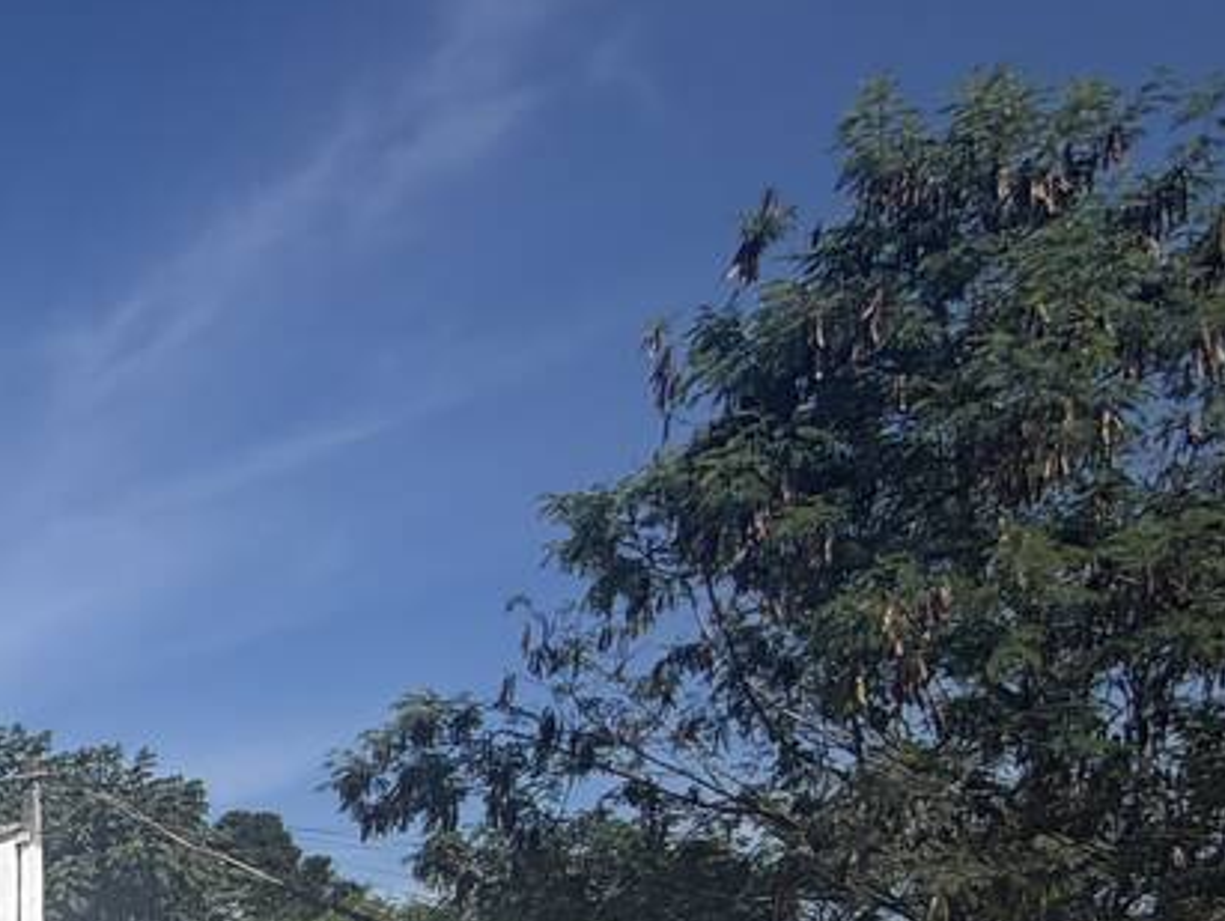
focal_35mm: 49
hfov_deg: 27.1
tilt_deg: -0.8
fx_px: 1736
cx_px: -623
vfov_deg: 25.6
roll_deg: +0.6
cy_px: 1195
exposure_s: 1/1368
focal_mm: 2.22
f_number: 2.2
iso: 20
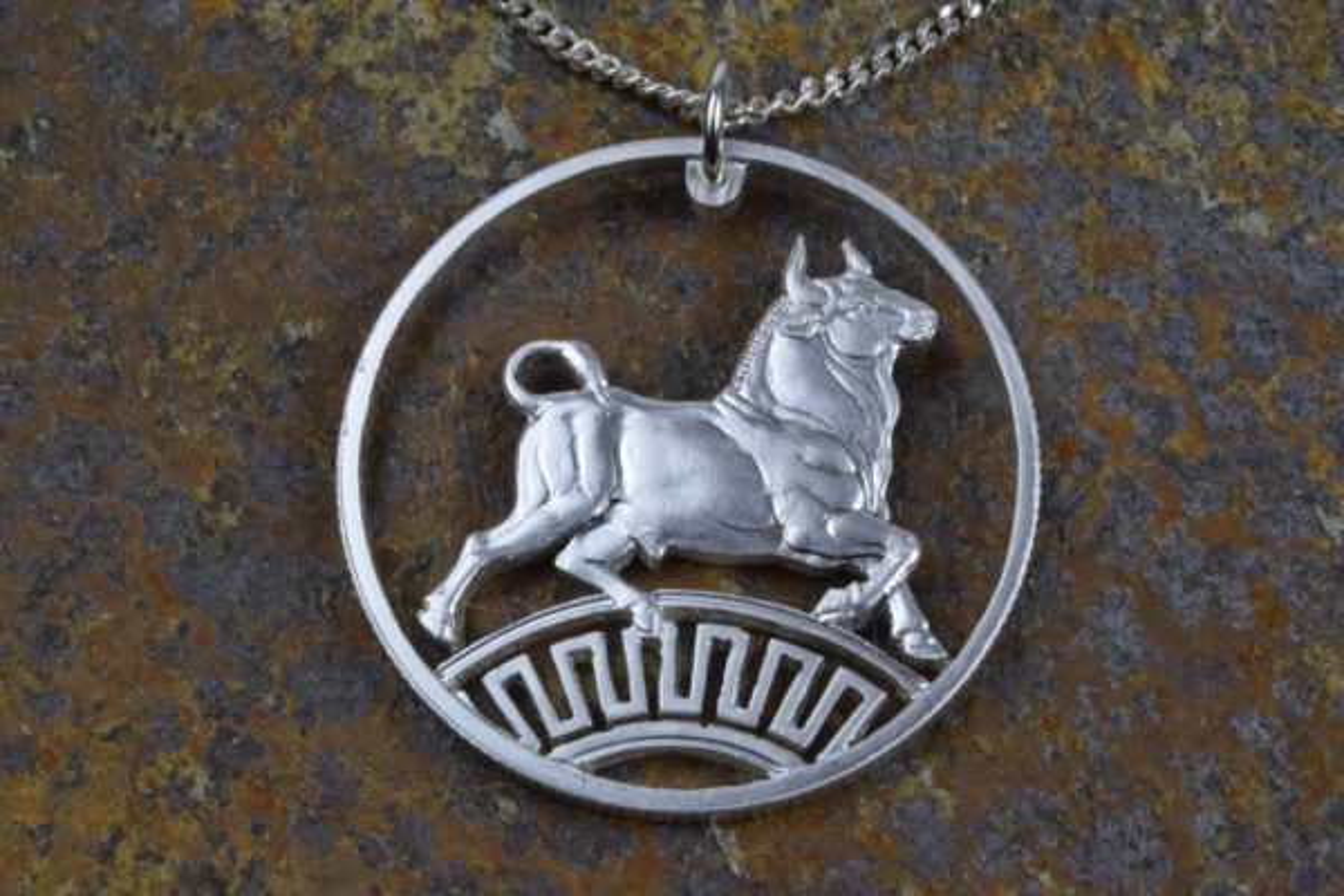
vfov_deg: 17.5
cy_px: 448
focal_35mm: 78
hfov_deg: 26.0
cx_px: 672
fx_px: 2912
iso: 500
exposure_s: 1/8
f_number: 36
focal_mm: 52
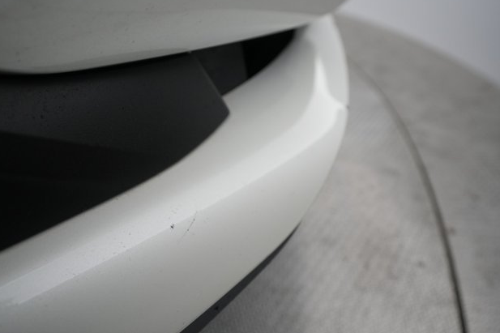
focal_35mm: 28
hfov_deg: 65.5
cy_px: 161
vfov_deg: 46.4
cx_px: 241
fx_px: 389
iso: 2500
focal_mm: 27
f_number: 5.6
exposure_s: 1/100
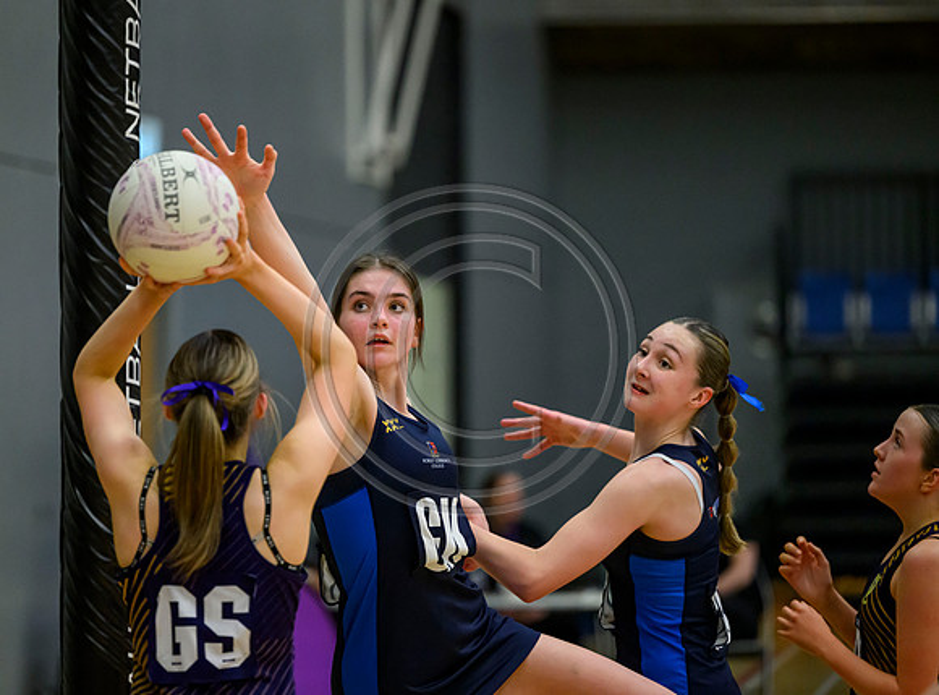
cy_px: 318
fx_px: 5341
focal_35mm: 198
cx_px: 373
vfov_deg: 7.4
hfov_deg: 10.0
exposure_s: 1/1000
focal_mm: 170
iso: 6400
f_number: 2.8
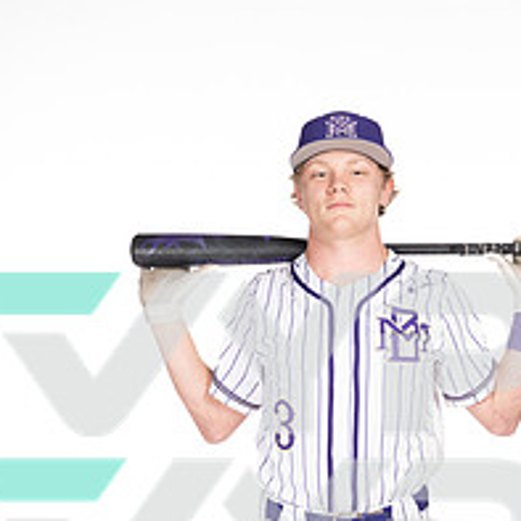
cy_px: 542
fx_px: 1652
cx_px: 357
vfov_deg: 17.4
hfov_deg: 17.9
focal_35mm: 97
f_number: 5.6
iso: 250
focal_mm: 50
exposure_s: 1/250
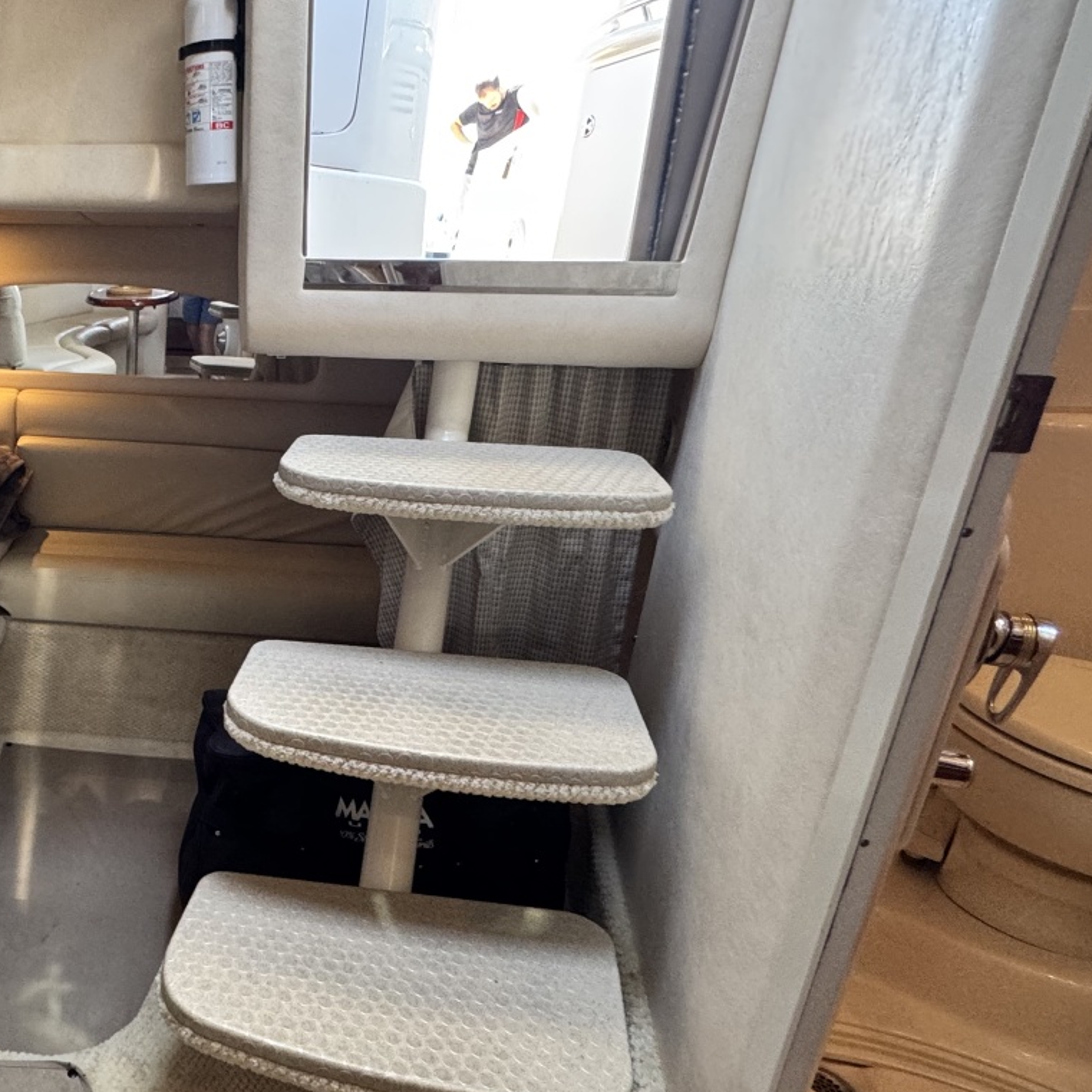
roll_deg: -1.6
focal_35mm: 26
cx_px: 52
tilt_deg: -18.0
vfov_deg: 60.9
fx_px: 928
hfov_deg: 51.5
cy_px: 540
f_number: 2.2
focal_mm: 2.22
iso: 250
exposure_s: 1/99
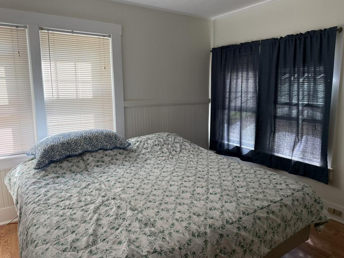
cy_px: 126
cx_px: 176
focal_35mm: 25
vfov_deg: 54.9
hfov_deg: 69.4
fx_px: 248
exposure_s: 1/220
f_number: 1.78
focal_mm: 6.76
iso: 200
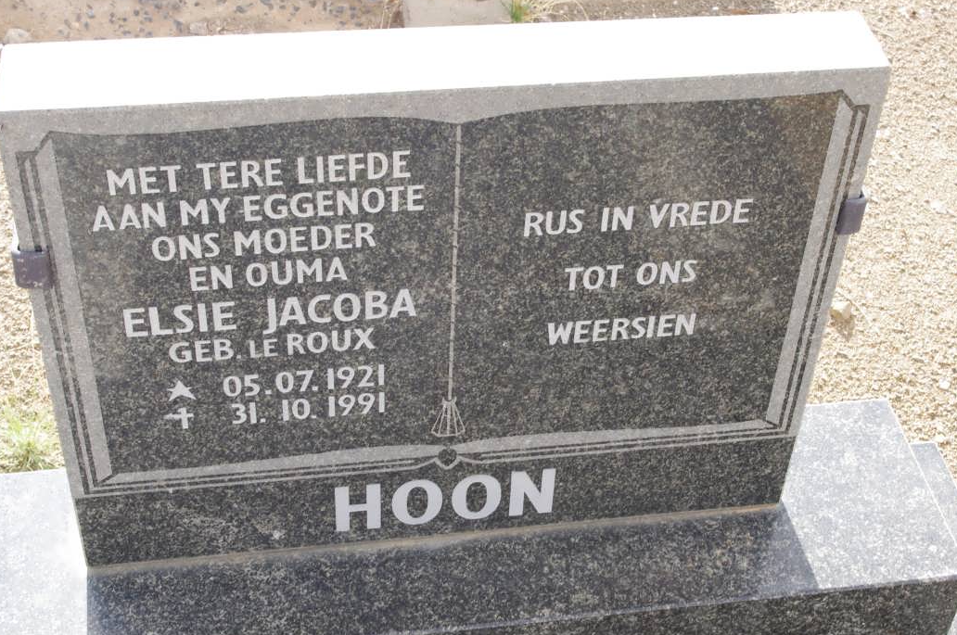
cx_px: 487
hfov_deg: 35.1
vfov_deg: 23.7
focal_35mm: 57
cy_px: 361
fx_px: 1513
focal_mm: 32.5
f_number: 11
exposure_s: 1/125
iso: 800
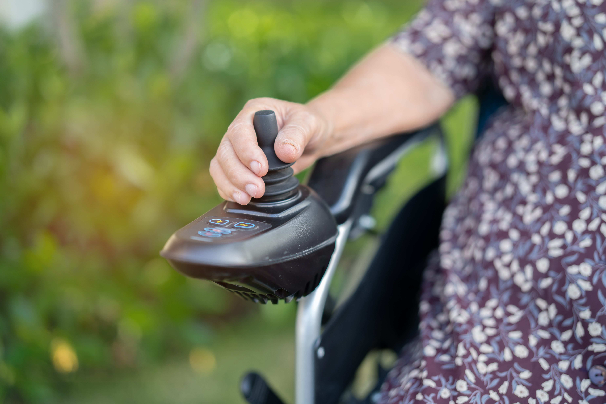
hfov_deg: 39.6
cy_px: 202
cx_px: 303
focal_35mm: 50
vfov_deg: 27.0
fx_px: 842
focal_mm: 50
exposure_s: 1/400
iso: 125
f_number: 1.4
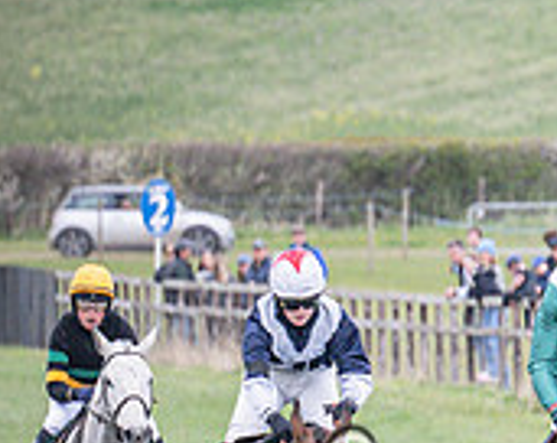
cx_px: 1323
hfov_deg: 1.6
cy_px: 680
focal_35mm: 1237
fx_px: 20346
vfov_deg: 1.2
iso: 400
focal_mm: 160
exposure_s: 1/1600
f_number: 4
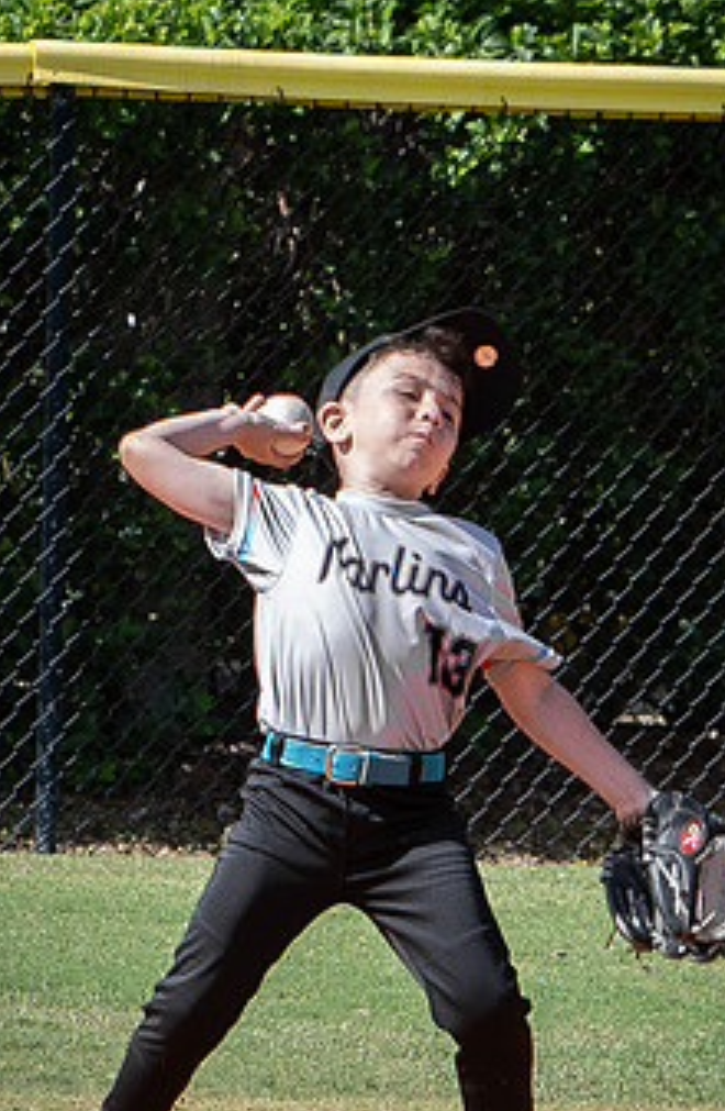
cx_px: 288
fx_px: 21456
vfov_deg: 3.0
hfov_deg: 1.9
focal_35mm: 700
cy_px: 972
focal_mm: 122
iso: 400
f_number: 6.3
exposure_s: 1/1000
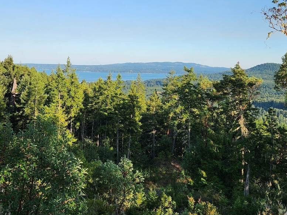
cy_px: 52
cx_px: 124
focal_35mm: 38
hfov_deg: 48.8
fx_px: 315
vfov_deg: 36.8
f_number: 1.8
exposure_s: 1/850
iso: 20
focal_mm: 5.4
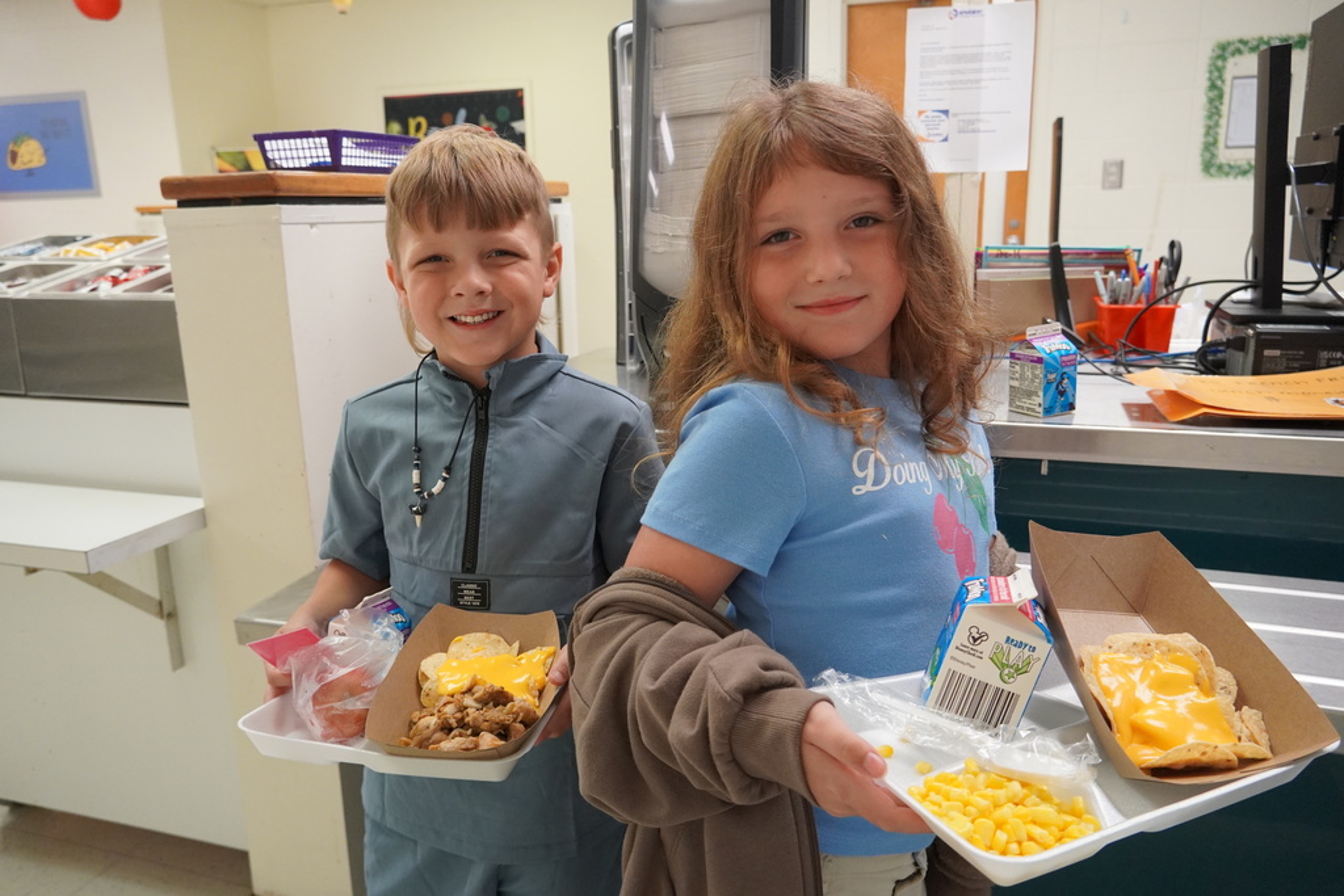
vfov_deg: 47.9
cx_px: 672
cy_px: 448
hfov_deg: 67.4
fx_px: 1008
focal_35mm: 27
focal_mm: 18
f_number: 4
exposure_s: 1/160
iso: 1600
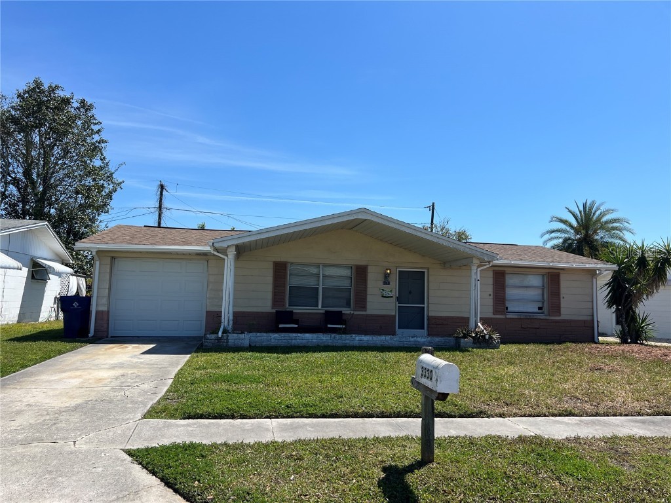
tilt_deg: +5.2
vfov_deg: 53.1
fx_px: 504
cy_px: 252
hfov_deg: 67.3
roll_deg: -1.9
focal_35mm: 26
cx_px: 336
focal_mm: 5.7
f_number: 1.5
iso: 50
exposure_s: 1/5319
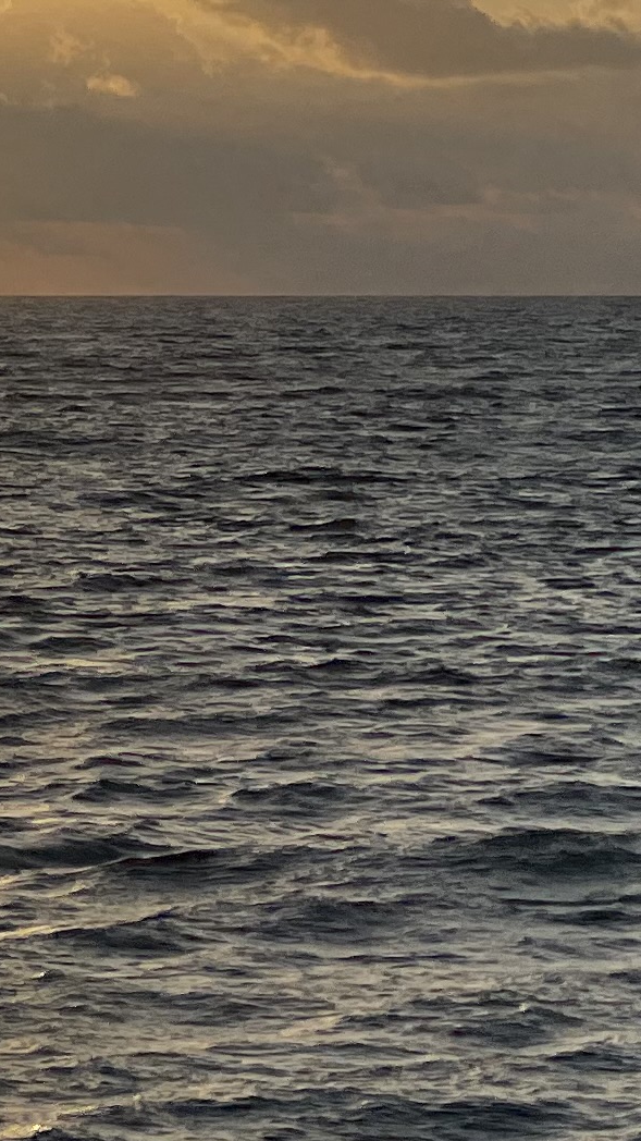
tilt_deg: -3.1
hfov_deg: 5.4
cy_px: 706
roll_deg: +0.6
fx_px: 6591
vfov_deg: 9.9
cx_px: -665
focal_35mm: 218
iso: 25
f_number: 2
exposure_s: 1/3425
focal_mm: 6
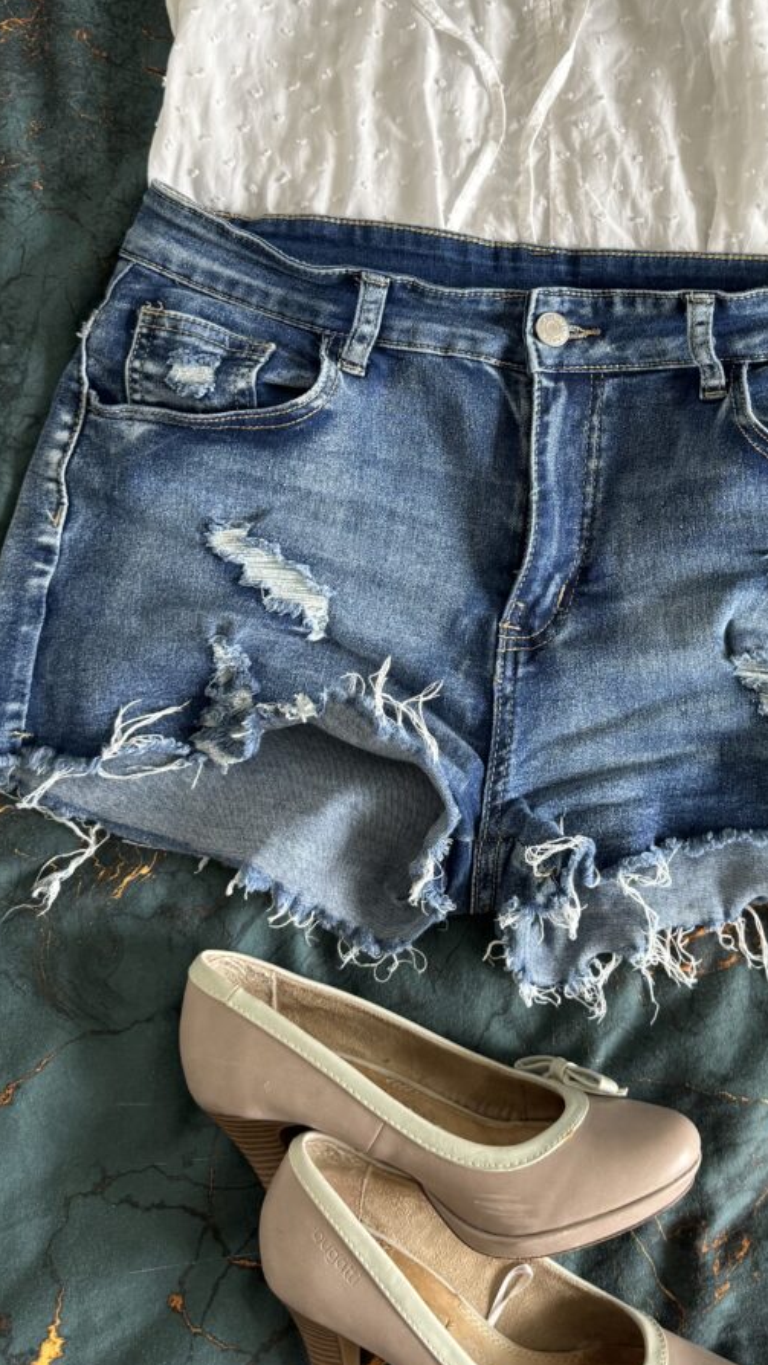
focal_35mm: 39
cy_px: 523
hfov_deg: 29.7
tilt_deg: -83.7
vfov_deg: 51.1
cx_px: 612
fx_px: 1412
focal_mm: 6.76
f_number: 1.78
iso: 200
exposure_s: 1/121
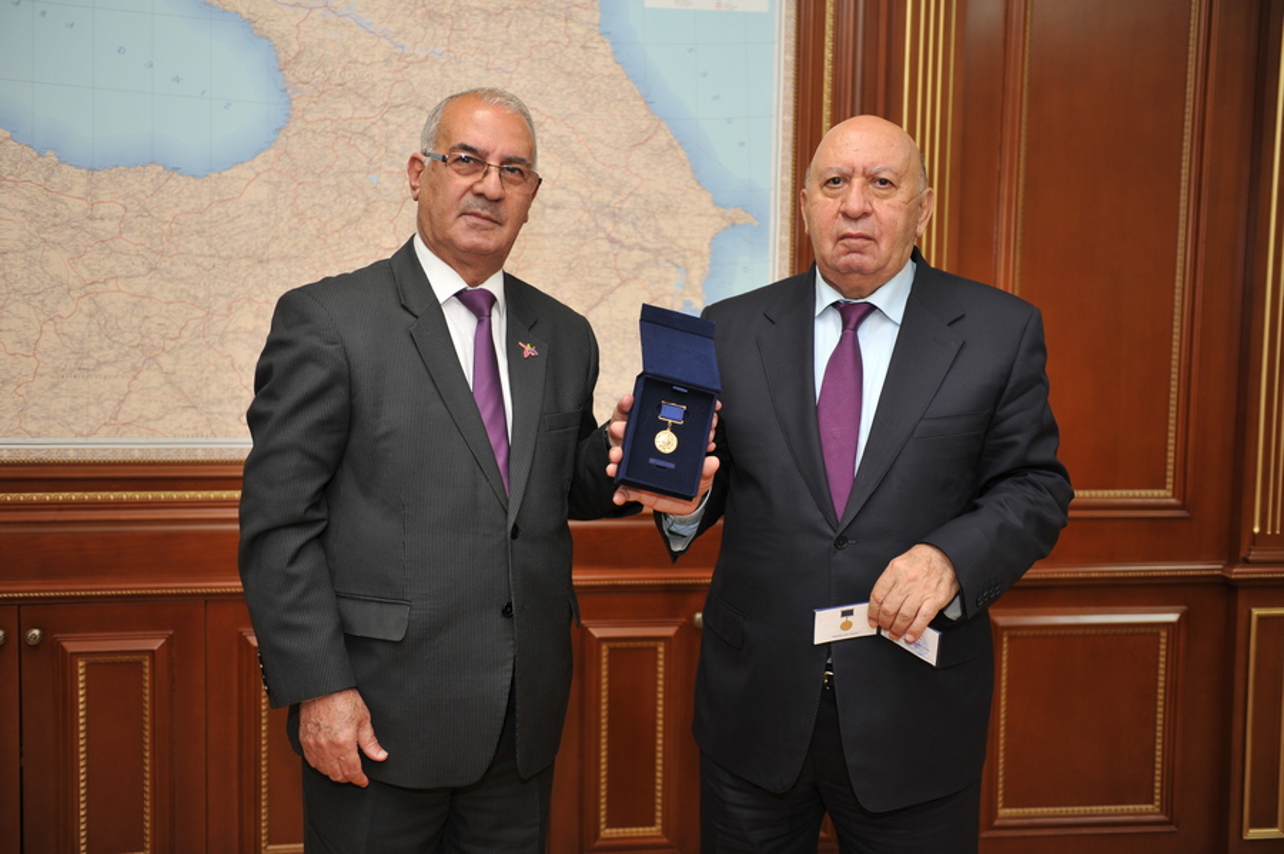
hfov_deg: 48.5
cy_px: 427
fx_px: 1426
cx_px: 642
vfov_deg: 33.4
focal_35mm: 40
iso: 250
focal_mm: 40
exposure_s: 1/60
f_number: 2.8
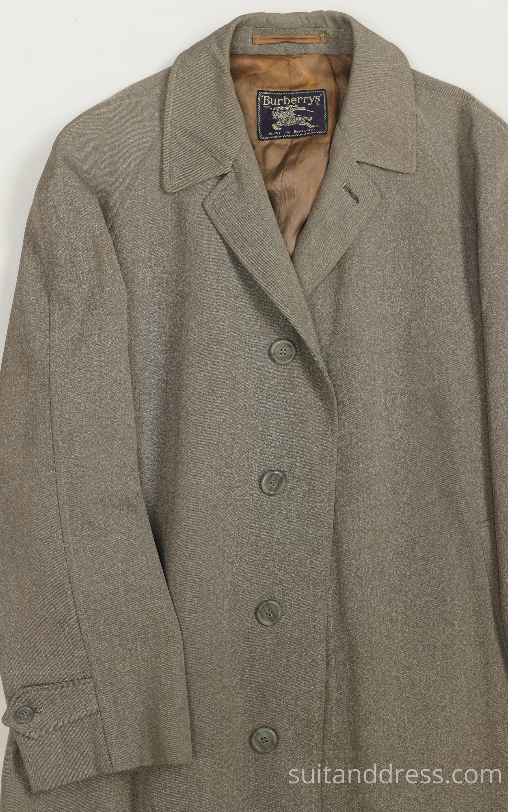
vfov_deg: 41.1
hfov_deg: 26.3
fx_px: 1085
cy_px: 406
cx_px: 254
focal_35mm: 49
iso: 500
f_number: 6.3
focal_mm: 32
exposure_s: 1/30
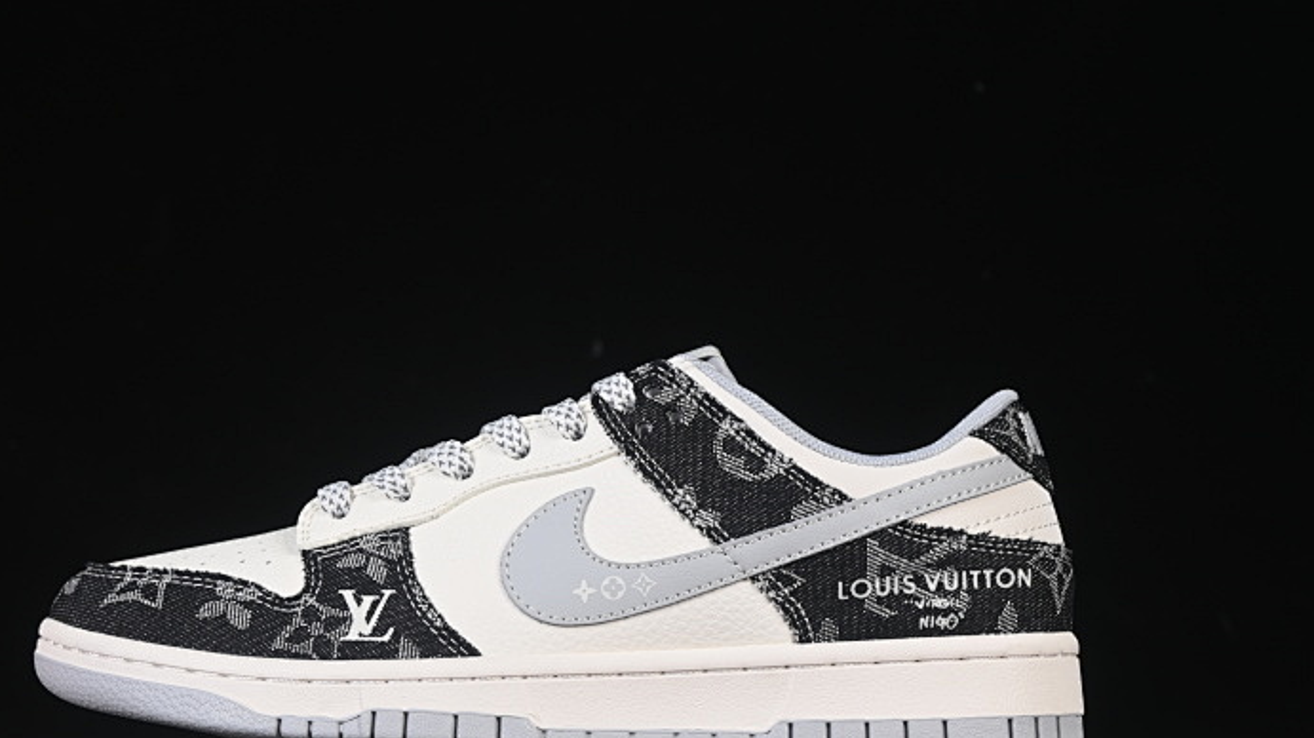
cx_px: 570
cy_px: 442
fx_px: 3169
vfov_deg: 13.3
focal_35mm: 91
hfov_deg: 23.4
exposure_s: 1/80
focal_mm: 50
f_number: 8
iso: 160
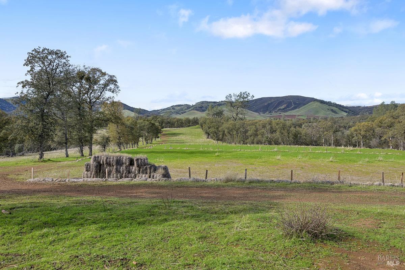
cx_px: 202
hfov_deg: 62.0
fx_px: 337
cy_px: 135
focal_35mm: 30
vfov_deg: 43.5
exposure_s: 1/400
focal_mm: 30
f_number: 11
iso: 400
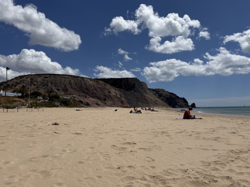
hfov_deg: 71.6
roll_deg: +1.3
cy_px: 94
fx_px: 173
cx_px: 125
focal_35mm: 24
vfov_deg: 56.8
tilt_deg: +5.7
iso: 80
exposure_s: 1/17544
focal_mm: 6.76
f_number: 1.78
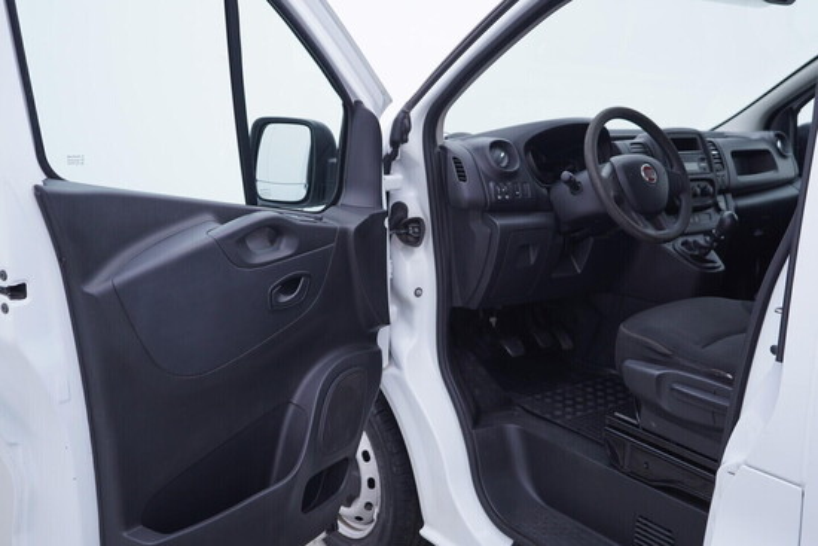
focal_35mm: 36
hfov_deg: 53.1
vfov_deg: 36.9
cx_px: 409
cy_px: 273
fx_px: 818
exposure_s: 1/50
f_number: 3.2
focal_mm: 24
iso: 125
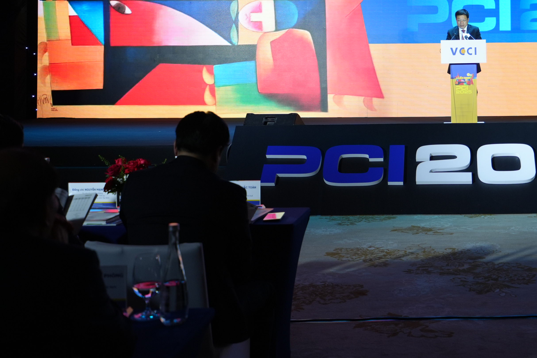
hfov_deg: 34.9
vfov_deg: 24.0
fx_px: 820
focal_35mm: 55
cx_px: 446
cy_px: 39
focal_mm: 29
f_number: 2.8
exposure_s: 1/125
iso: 400
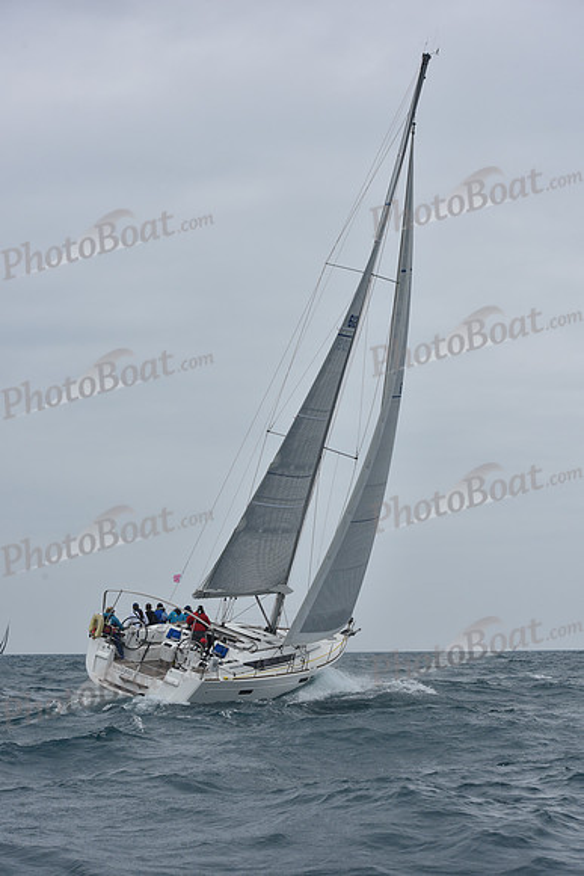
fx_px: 1702
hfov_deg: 19.5
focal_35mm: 70
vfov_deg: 28.8
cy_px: 438
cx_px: 292
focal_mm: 70
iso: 250
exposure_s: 1/800
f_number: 8
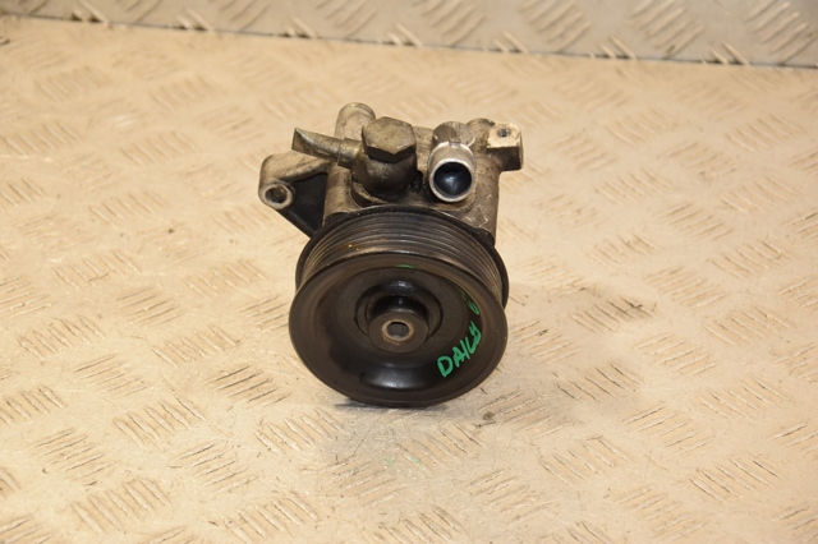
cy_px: 272
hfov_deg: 19.5
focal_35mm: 105
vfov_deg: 13.0
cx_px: 409
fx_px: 2385
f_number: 5.3
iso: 800
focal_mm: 70
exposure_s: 1/200
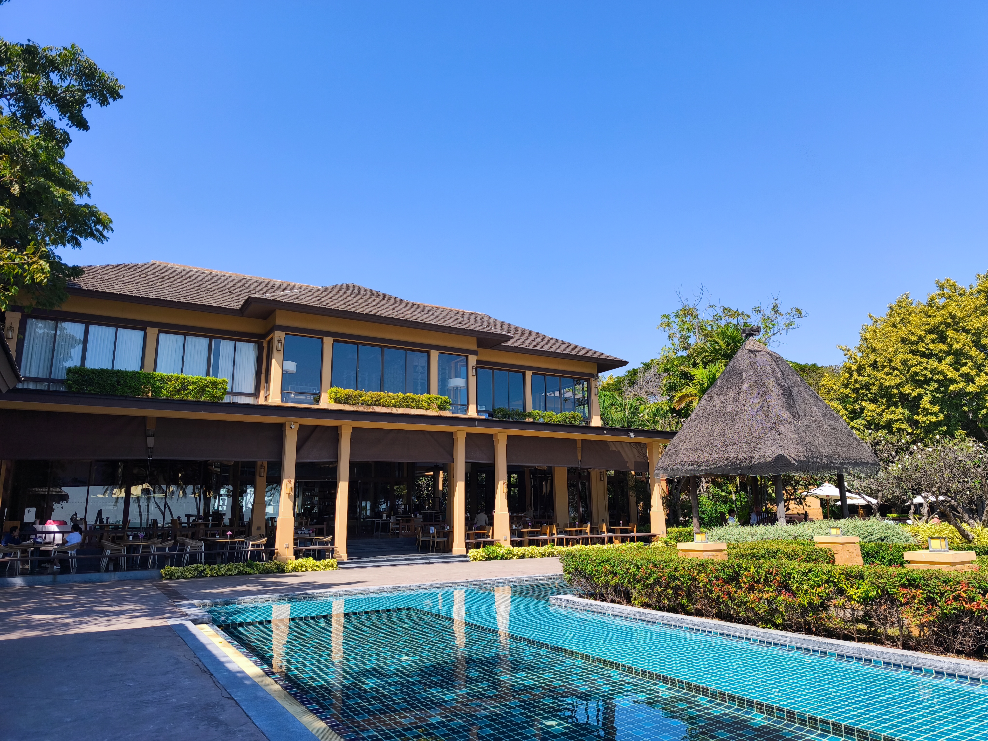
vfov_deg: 58.9
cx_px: 494
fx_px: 656
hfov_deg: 73.9
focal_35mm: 23
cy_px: 370
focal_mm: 6.57
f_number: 1.6
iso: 50
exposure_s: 1/1567
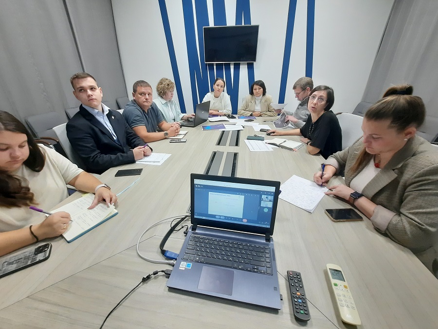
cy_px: 164
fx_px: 164
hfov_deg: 106.2
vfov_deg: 89.9
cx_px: 219
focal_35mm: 13
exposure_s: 1/25
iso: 320
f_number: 2.2
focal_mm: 1.74
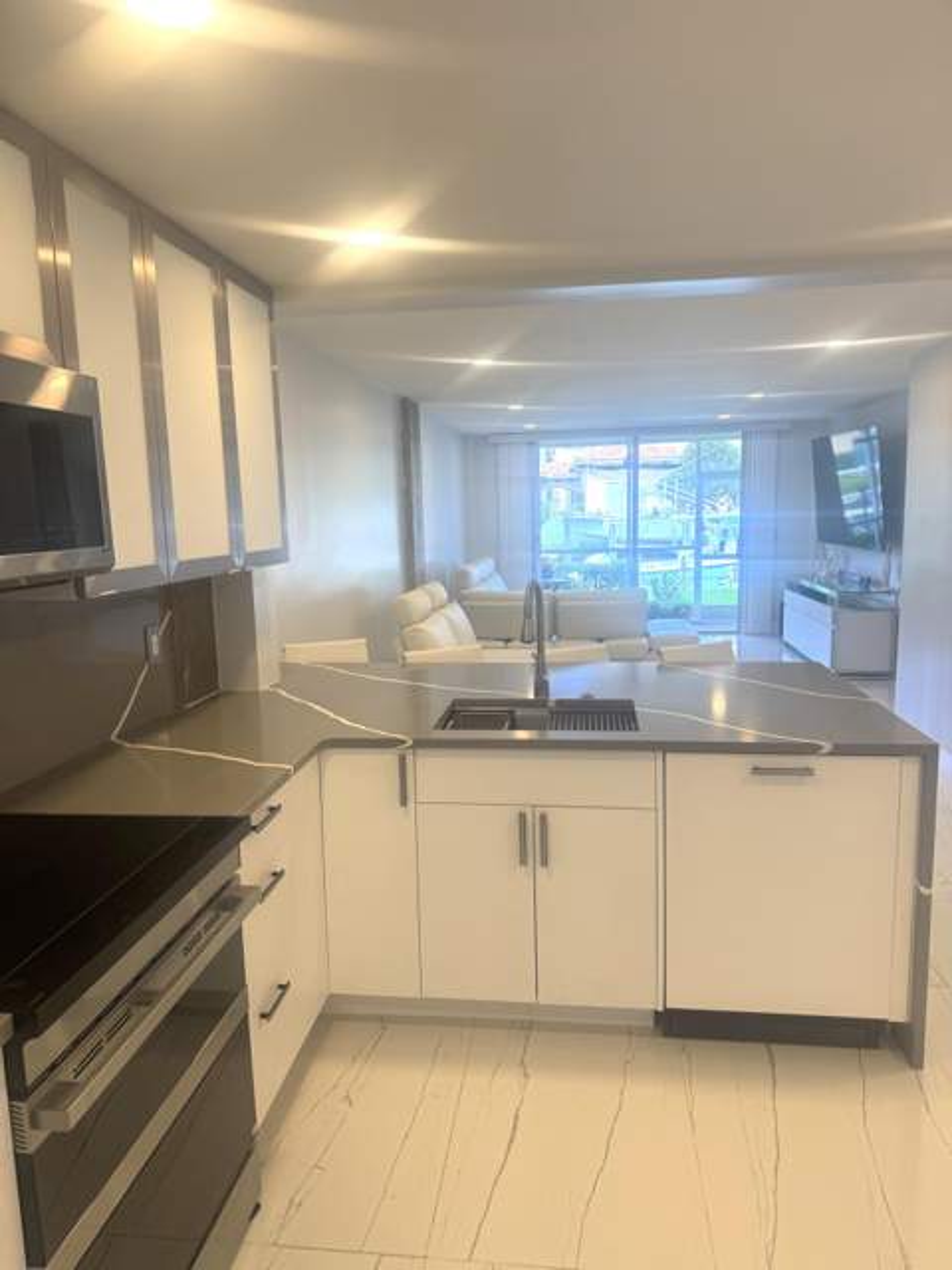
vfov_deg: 71.6
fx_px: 880
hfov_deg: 56.8
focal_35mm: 24
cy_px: 635
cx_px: 476
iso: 100
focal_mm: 6.76
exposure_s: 1/162
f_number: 1.78
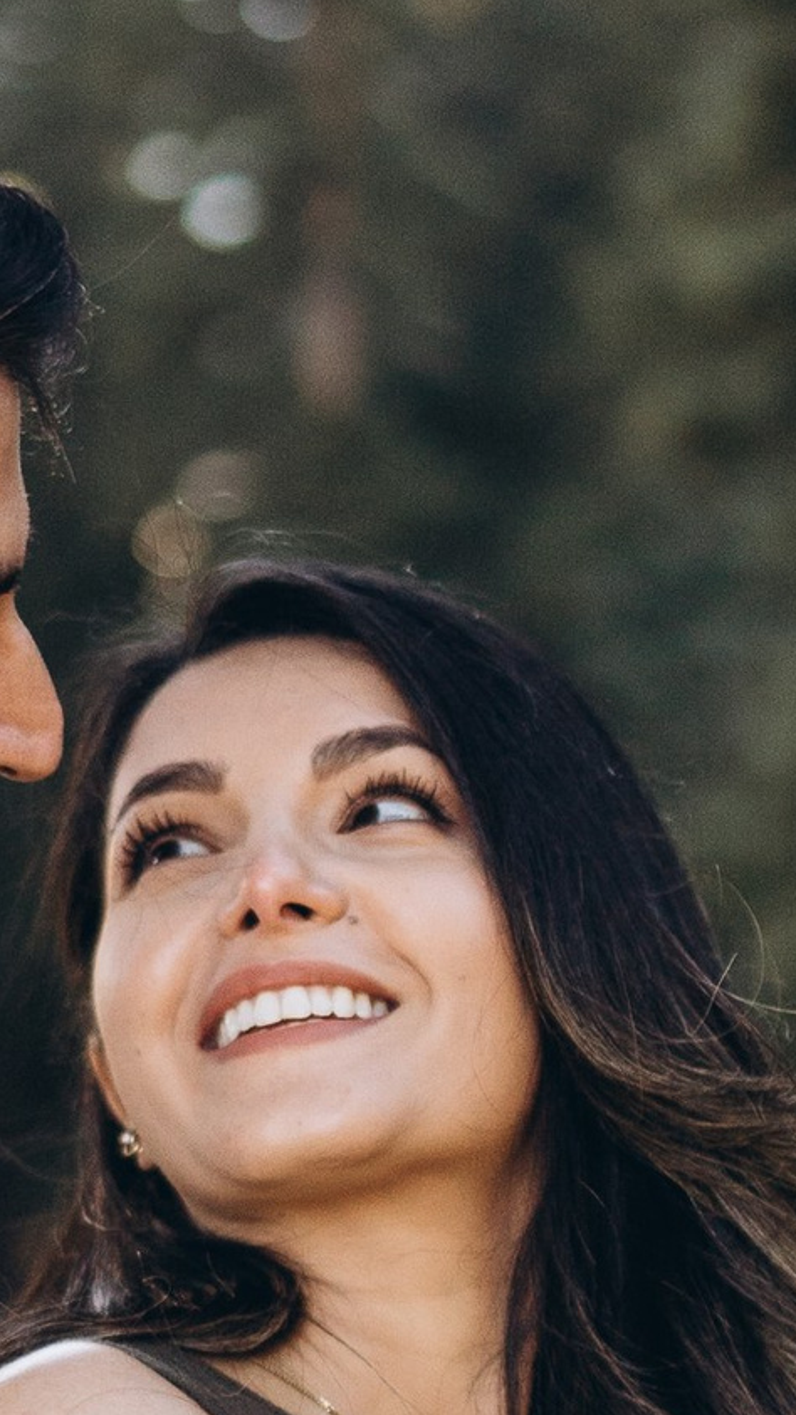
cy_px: 1605
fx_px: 6268
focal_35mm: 167
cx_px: 511
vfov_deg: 12.6
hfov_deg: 7.3
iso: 250
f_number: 1.4
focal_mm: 35
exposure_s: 1/3200
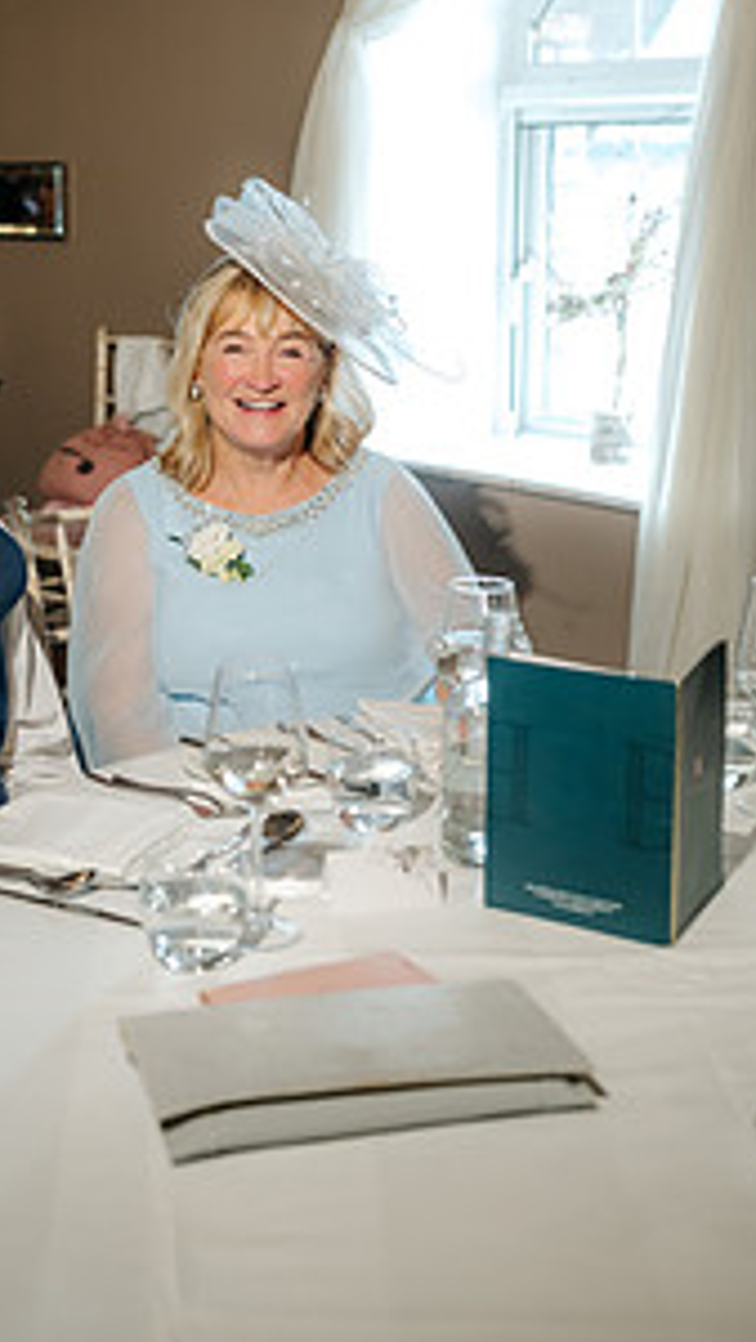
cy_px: 483
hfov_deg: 21.5
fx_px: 1958
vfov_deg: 37.5
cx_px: 130
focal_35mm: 55
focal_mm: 35
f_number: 2.5
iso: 640
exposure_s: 1/200
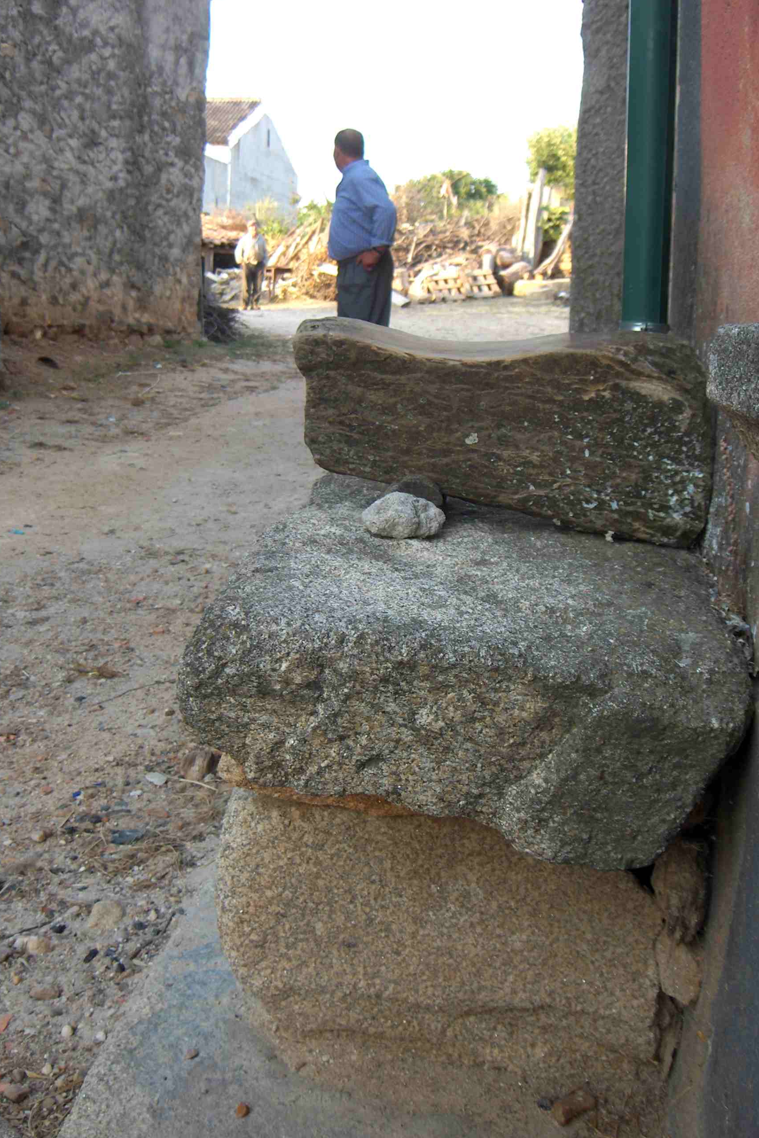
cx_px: 391
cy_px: 567
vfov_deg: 47.4
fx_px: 1297
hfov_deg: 32.6
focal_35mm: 41
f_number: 2.8
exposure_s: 1/107
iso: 100
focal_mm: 8
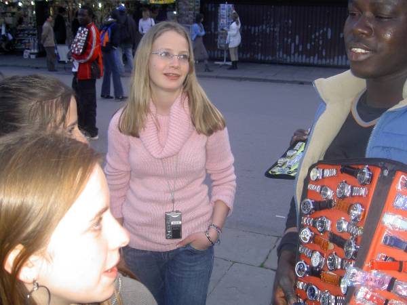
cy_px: 152
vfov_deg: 36.8
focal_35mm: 39
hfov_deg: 47.9
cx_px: 204
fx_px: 459
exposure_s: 1/60
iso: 100
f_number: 2.8
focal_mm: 8
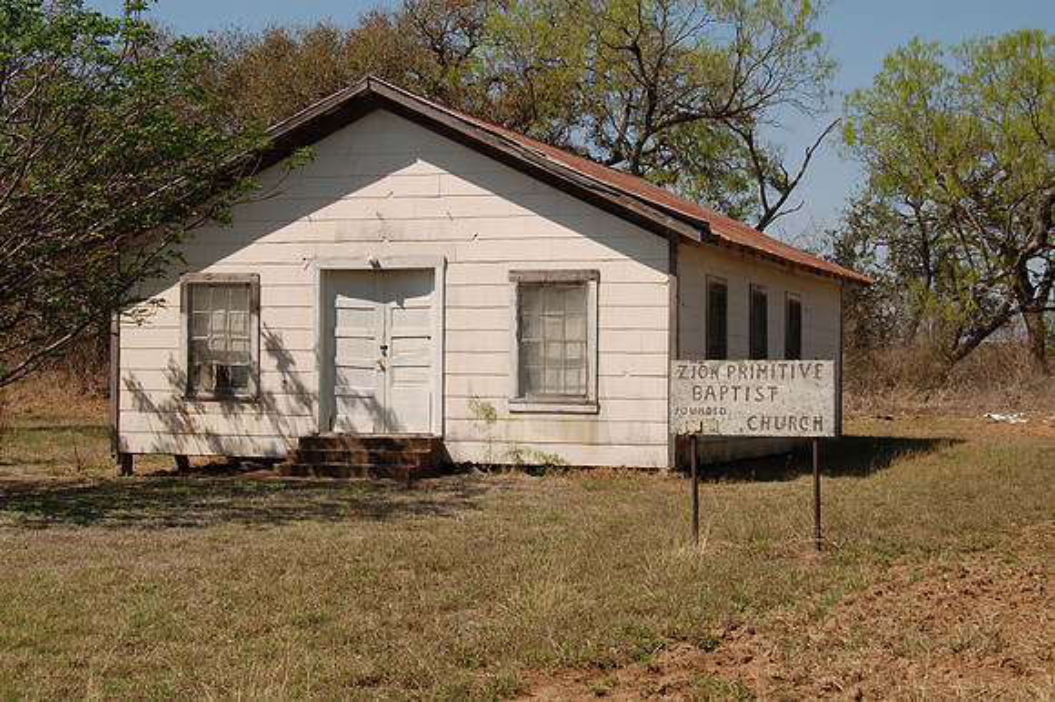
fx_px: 1845
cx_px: 528
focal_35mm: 63
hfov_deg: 31.9
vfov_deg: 21.5
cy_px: 351
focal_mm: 42
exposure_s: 1/160
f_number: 16
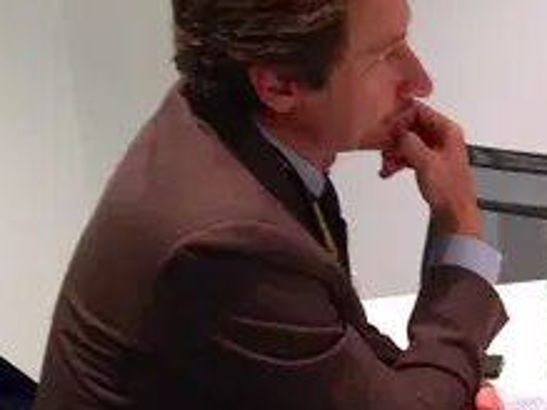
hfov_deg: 16.3
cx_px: 917
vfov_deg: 13.7
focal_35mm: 106
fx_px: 1674
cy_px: 450
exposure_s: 1/50
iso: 50
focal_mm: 4.15
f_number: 2.2
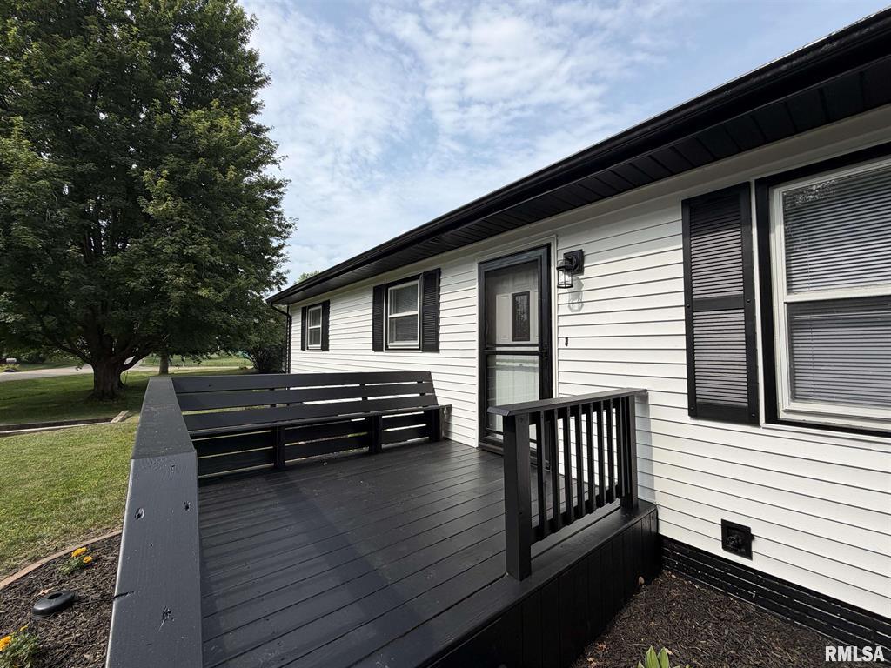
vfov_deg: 85.7
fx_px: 360
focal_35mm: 14
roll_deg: -0.9
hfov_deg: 102.1
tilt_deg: +3.5
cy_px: 334
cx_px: 446
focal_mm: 2.22
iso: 25
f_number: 2.2
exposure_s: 1/770
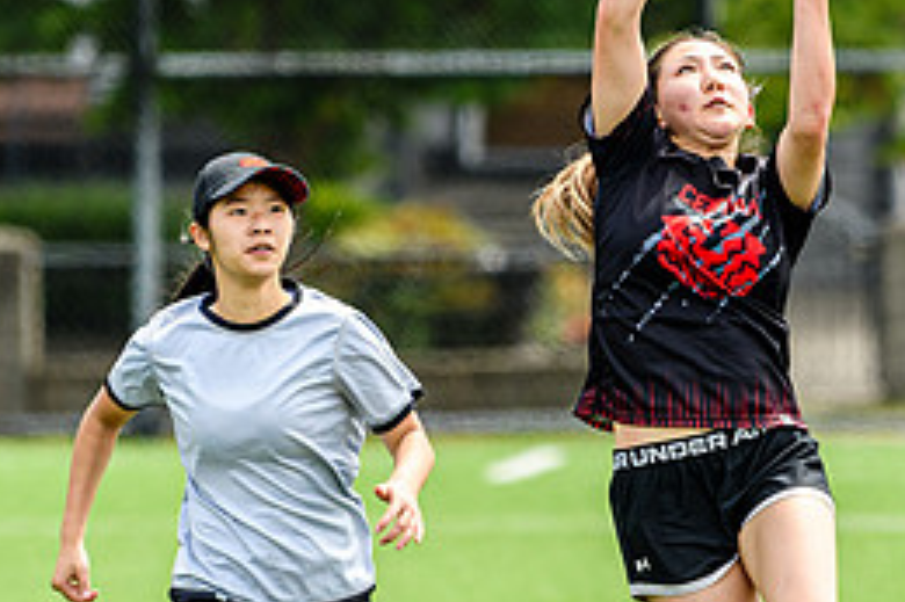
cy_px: 389
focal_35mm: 877
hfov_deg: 2.4
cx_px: 738
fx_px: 22032
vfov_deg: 1.6
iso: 160
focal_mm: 200
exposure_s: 1/1250
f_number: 3.2
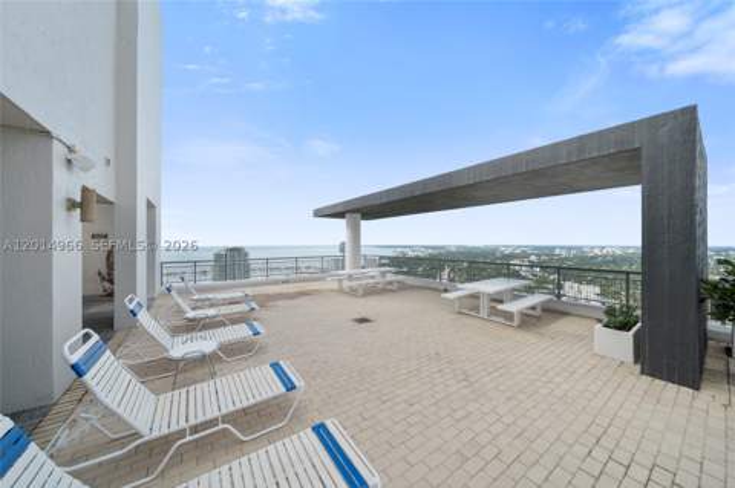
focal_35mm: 12
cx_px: 368
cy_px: 244
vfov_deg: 89.9
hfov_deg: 112.7
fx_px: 245
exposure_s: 1/250
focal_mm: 12
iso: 500
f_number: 9
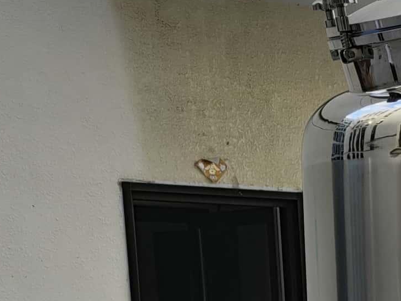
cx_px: 766
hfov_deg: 13.4
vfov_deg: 10.8
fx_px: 1495
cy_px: 538
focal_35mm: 129
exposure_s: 1/372
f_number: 1.8
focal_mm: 5.43
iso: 50
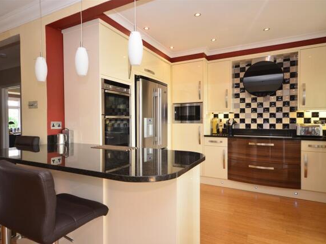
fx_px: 217
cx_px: 147
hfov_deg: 73.7
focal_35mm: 23
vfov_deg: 58.9
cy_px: 122
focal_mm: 14
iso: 200
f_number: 4.8
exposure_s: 1/15
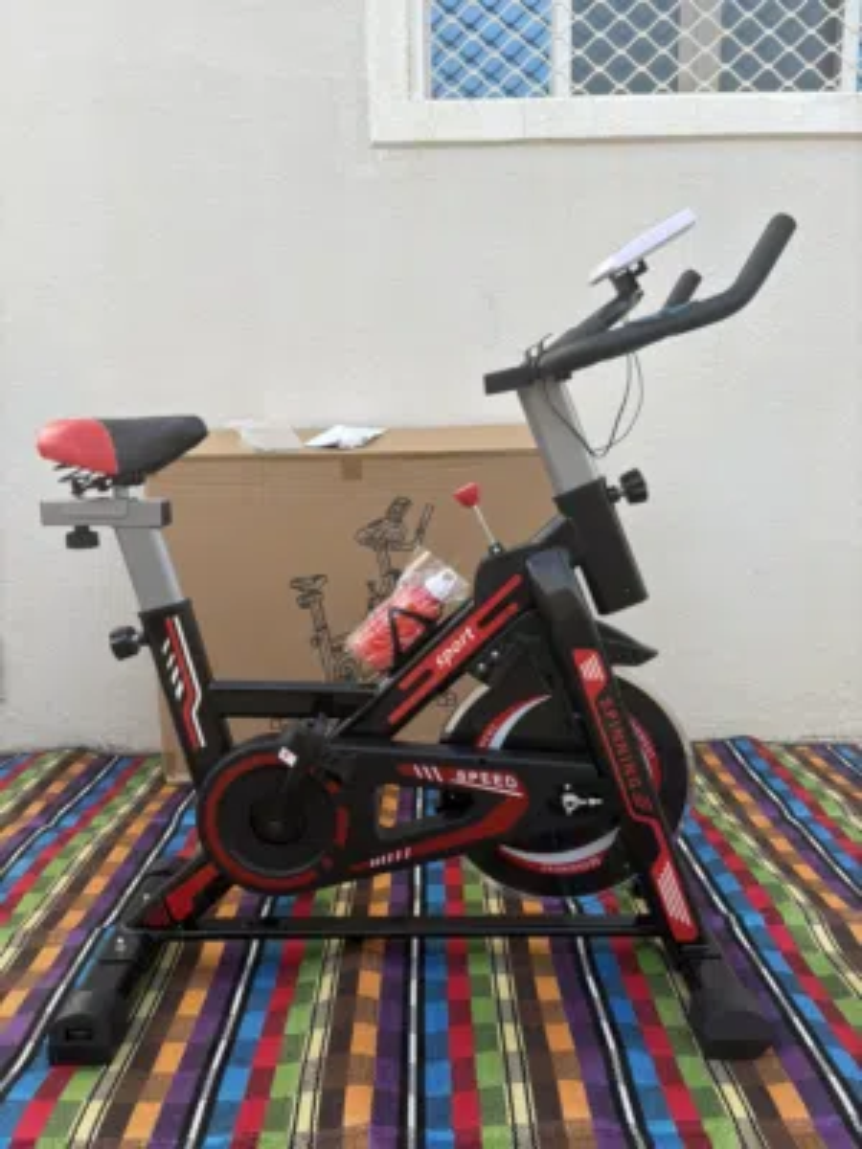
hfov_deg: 53.1
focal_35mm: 26
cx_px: 431
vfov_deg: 67.3
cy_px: 574
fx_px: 863
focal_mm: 5.96
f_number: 1.6
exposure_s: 1/151
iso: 32
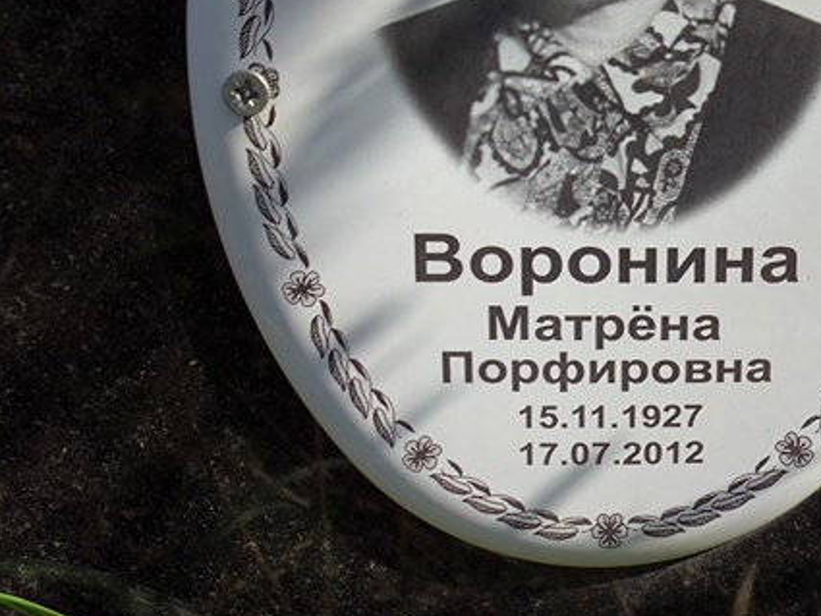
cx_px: 600
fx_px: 2230
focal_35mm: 94
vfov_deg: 15.7
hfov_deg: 20.7
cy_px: 355
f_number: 1.7
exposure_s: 1/1118
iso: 50
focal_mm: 4.71
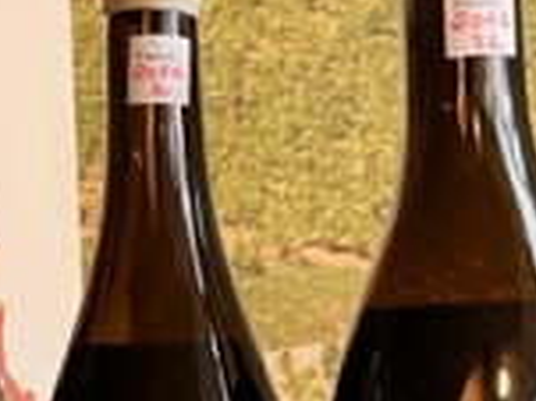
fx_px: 1702
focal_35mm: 110
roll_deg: +1.6
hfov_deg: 15.4
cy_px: 380
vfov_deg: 13.3
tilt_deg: +2.9
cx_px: -426
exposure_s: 1/50
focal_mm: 5.1
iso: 125
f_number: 1.6
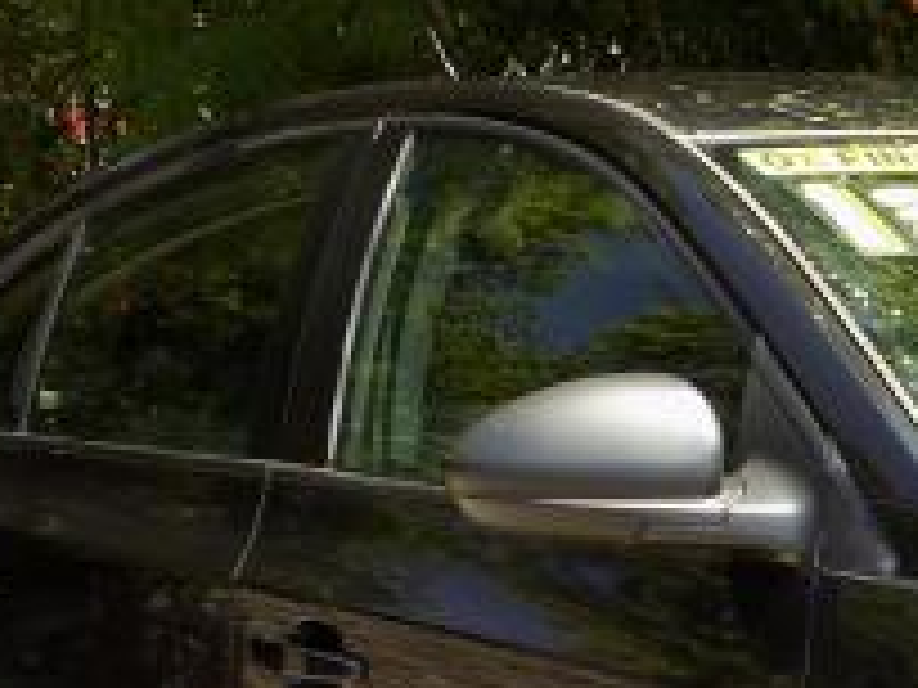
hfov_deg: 13.1
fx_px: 3845
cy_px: 944
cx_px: 1238
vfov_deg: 10.0
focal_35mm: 145
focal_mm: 6.6
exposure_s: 1/250
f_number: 3.5
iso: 80
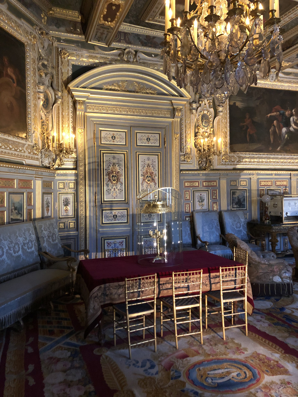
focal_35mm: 28
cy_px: 198
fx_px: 321
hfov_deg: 49.7
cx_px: 149
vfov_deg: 63.4
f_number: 1.8
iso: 100
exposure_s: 1/4
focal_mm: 4
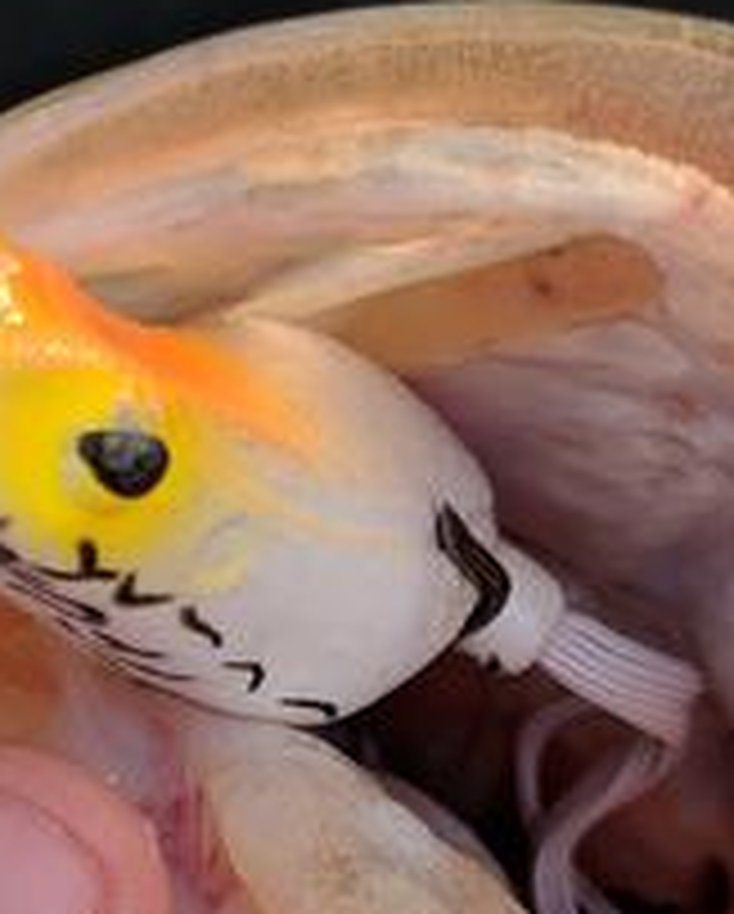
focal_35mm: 83
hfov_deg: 18.5
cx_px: 248
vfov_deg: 22.7
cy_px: 729
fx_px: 2249
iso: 52
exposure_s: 1/120
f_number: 1.8
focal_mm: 4.44
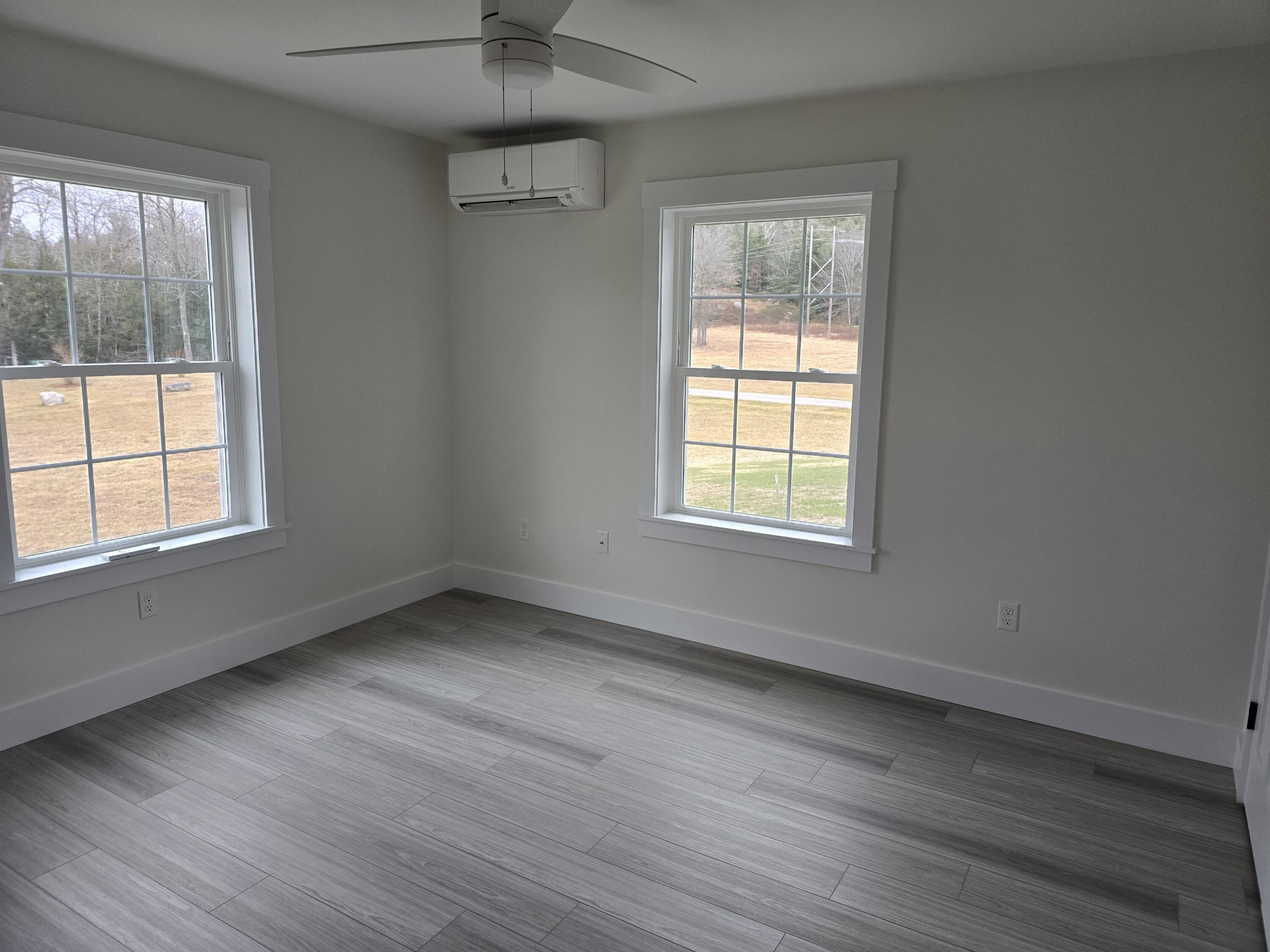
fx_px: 844
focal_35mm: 23
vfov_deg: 58.9
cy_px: 476
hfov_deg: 73.9
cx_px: 635
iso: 160
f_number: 1.7
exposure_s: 1/180
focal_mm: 6.3
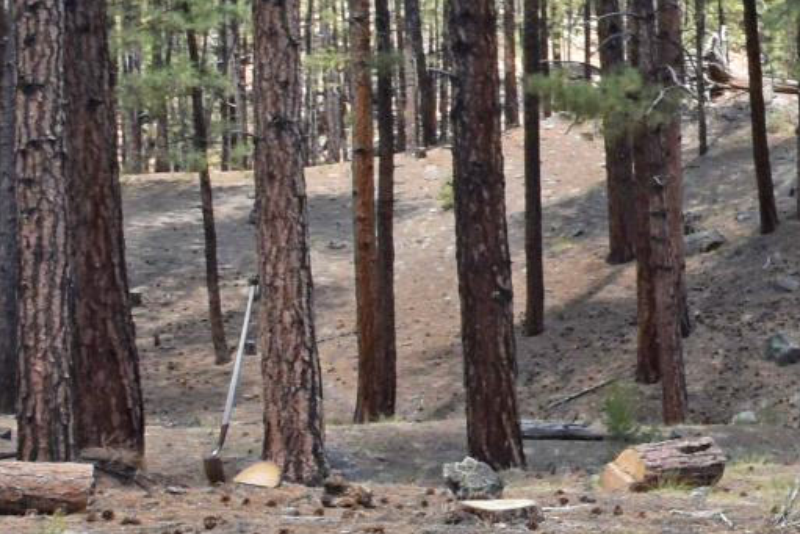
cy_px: -152
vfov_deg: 14.9
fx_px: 1956
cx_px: 1633
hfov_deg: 16.8
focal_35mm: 88
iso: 400
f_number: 7.1
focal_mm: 10
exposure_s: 1/200
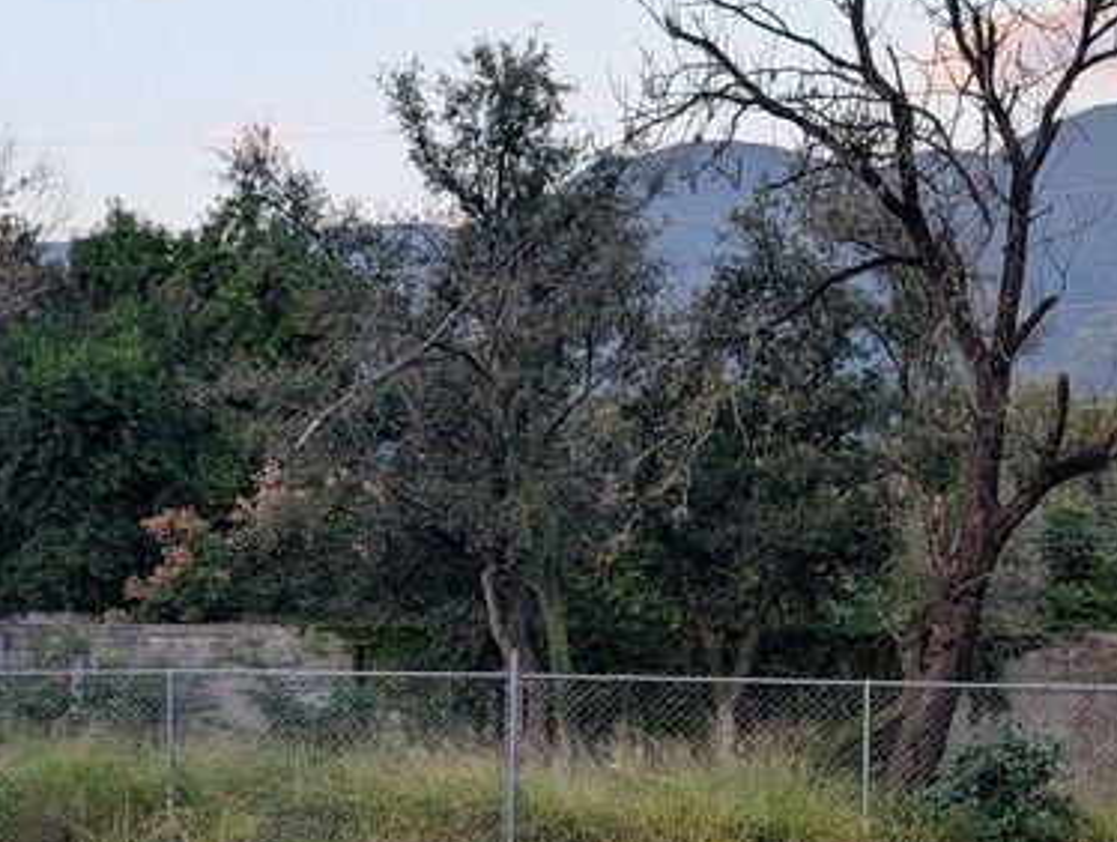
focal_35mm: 77
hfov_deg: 24.6
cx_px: 113
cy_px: 660
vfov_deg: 19.0
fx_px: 2489
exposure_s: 1/63.5
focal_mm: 6.9
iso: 21
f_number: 1.68
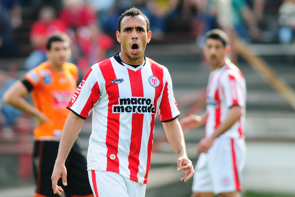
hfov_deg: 4.6
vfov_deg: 3.1
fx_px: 3688
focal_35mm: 450
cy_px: 98
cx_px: 148
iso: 320
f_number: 3.5
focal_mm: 300
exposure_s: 1/1000
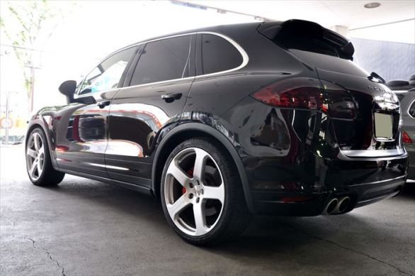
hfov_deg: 59.6
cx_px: 208
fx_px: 363
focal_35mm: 32
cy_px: 138
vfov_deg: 41.6
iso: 200
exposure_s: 1/30
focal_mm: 21
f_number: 5.6
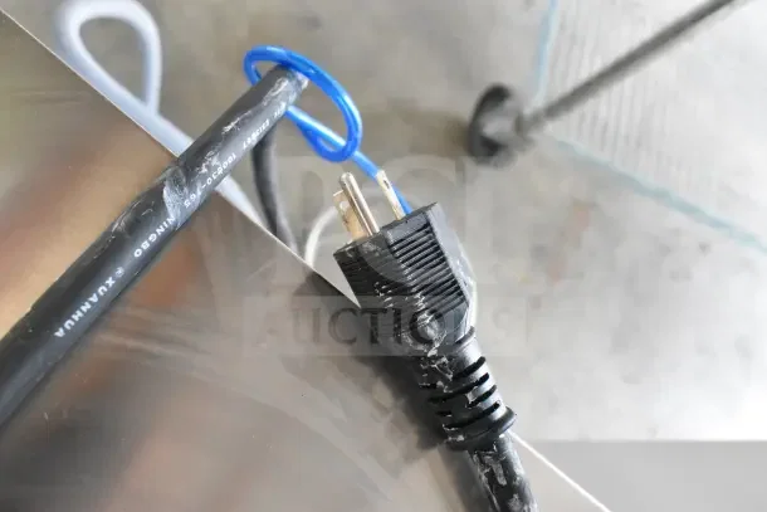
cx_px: 384
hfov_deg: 53.1
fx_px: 767
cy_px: 256
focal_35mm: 36
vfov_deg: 36.9
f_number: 6.3
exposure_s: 1/160
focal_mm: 24
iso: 6400
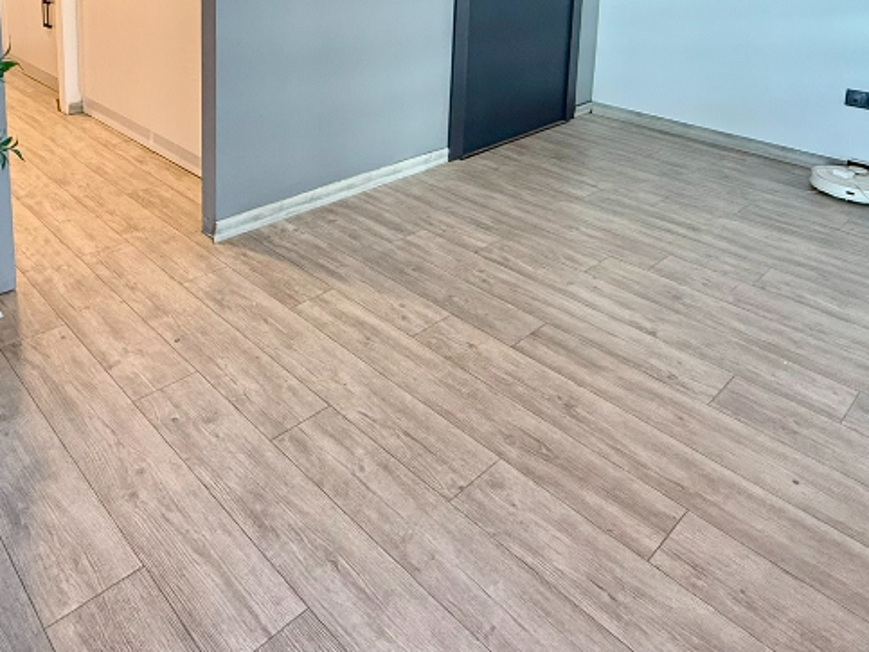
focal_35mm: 29
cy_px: 23
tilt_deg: -8.9
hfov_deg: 61.1
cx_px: 342
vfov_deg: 42.6
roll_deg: -1.3
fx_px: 728
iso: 200
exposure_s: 1/100
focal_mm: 2.22
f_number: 2.2
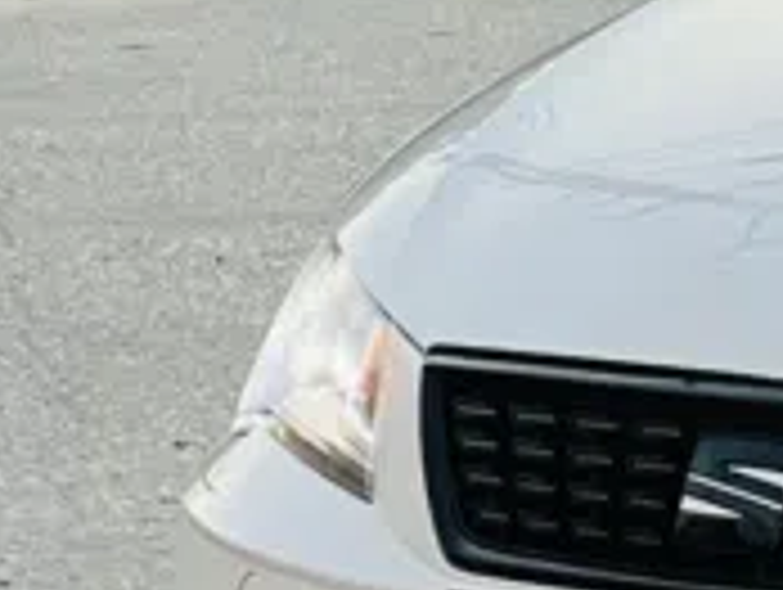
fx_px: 10238
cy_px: 23
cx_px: 2066
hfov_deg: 4.3
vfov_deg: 3.3
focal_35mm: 452
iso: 50
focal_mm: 9
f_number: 2.8
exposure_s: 1/121
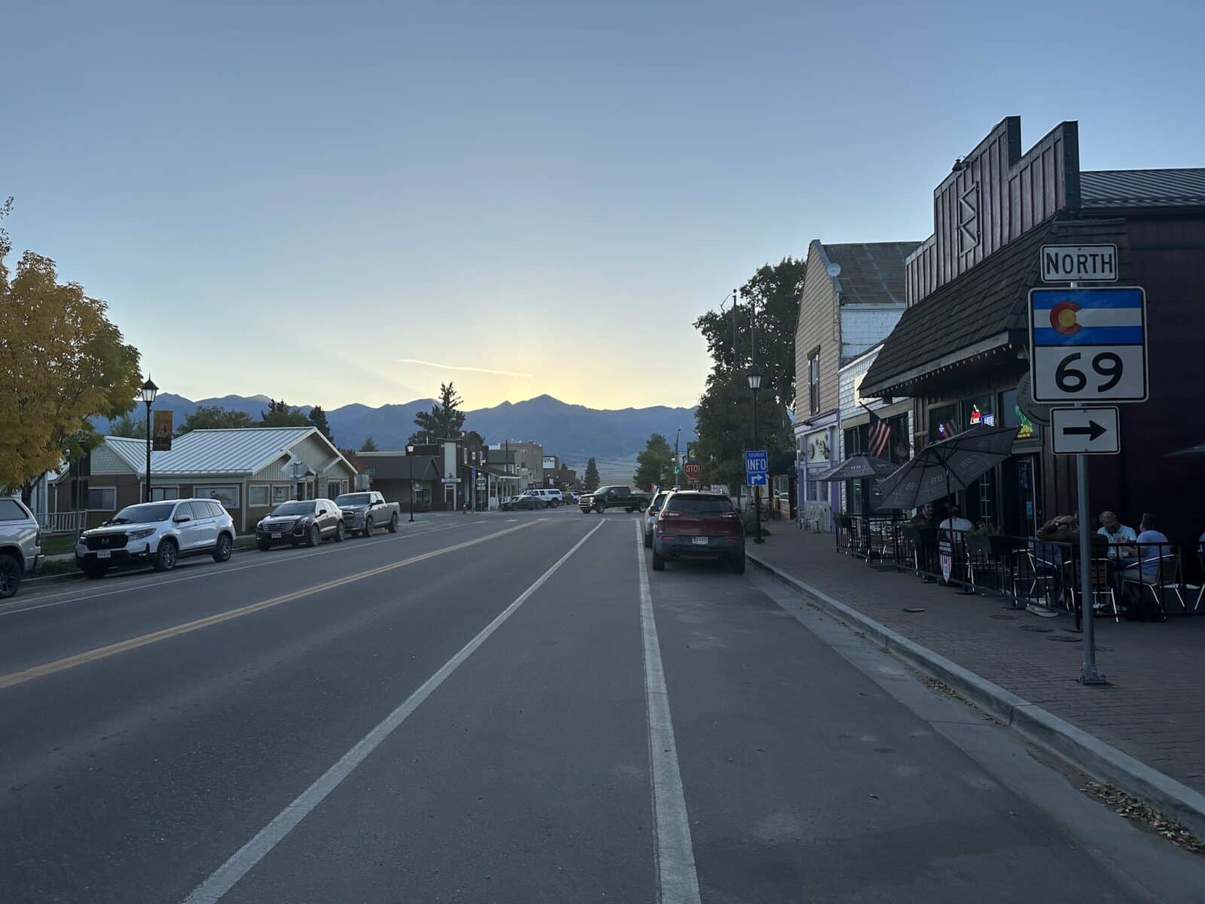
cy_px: 452
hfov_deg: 71.6
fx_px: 835
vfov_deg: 56.8
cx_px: 602
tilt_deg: +2.3
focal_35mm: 24
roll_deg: +0.7
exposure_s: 1/1988
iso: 80
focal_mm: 6.86
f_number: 1.78
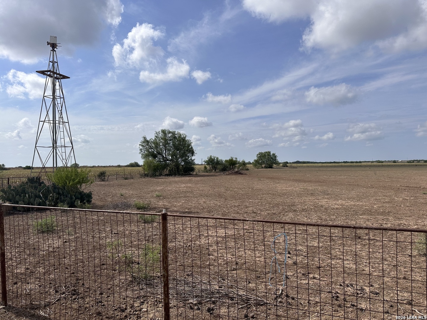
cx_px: 214
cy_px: 160
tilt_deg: +1.3
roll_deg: +0.7
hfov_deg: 71.6
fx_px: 296
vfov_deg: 56.8
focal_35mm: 24
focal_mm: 6.86
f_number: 1.78
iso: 80
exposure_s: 1/9709
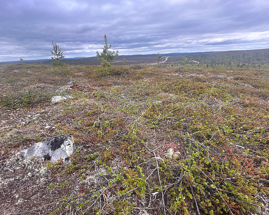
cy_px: 124
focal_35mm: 17
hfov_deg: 89.6
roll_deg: +2.9
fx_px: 135
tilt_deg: -27.2
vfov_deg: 76.4
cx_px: 138
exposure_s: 1/125
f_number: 2.2
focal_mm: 2.22
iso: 40
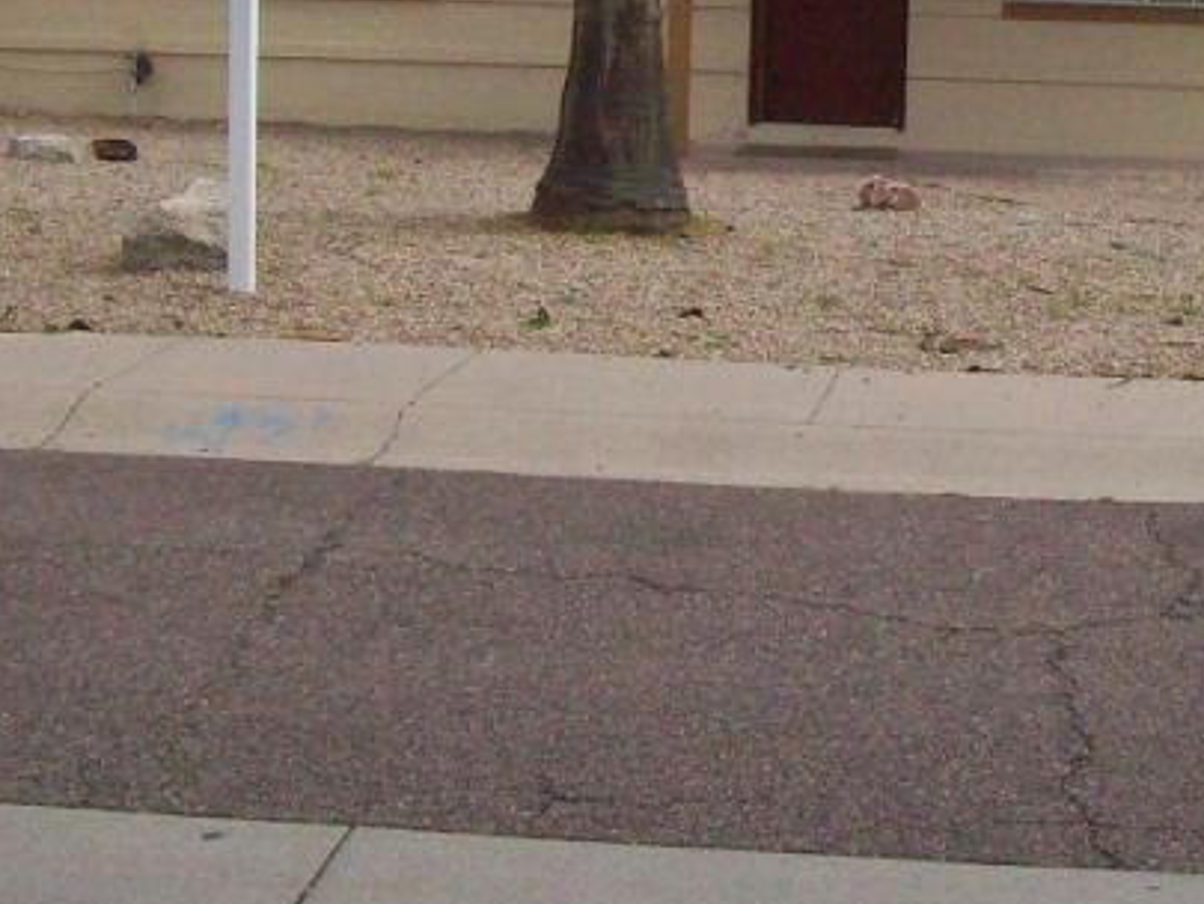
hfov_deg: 21.4
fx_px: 3166
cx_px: 898
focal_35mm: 91
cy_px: 140
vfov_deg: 16.1
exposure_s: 1/1167
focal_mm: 6
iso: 200
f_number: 4.8
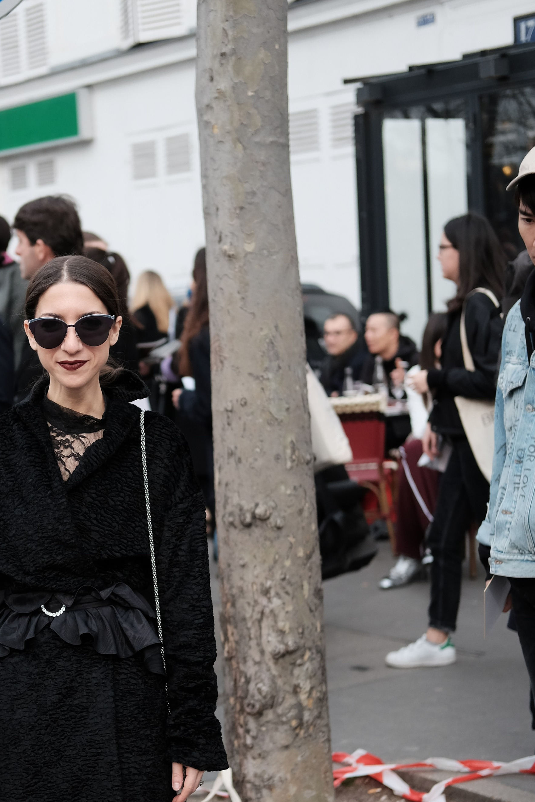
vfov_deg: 26.2
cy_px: 531
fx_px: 1716
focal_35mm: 77
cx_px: 148
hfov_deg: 17.6
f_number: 2
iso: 400
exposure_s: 1/2000
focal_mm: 35
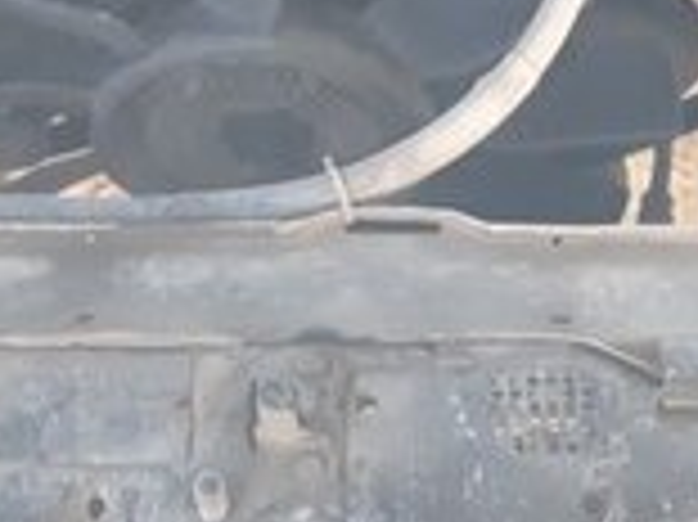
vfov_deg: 11.4
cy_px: -578
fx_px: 2317
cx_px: 320
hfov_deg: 17.1
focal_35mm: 115
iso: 40
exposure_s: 1/50
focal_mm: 3.71
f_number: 1.7
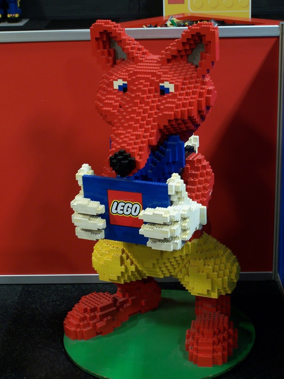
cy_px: 190
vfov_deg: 26.0
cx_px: 142
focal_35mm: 75
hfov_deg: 19.6
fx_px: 820
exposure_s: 1/2
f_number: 3.2
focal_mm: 12.4
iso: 80
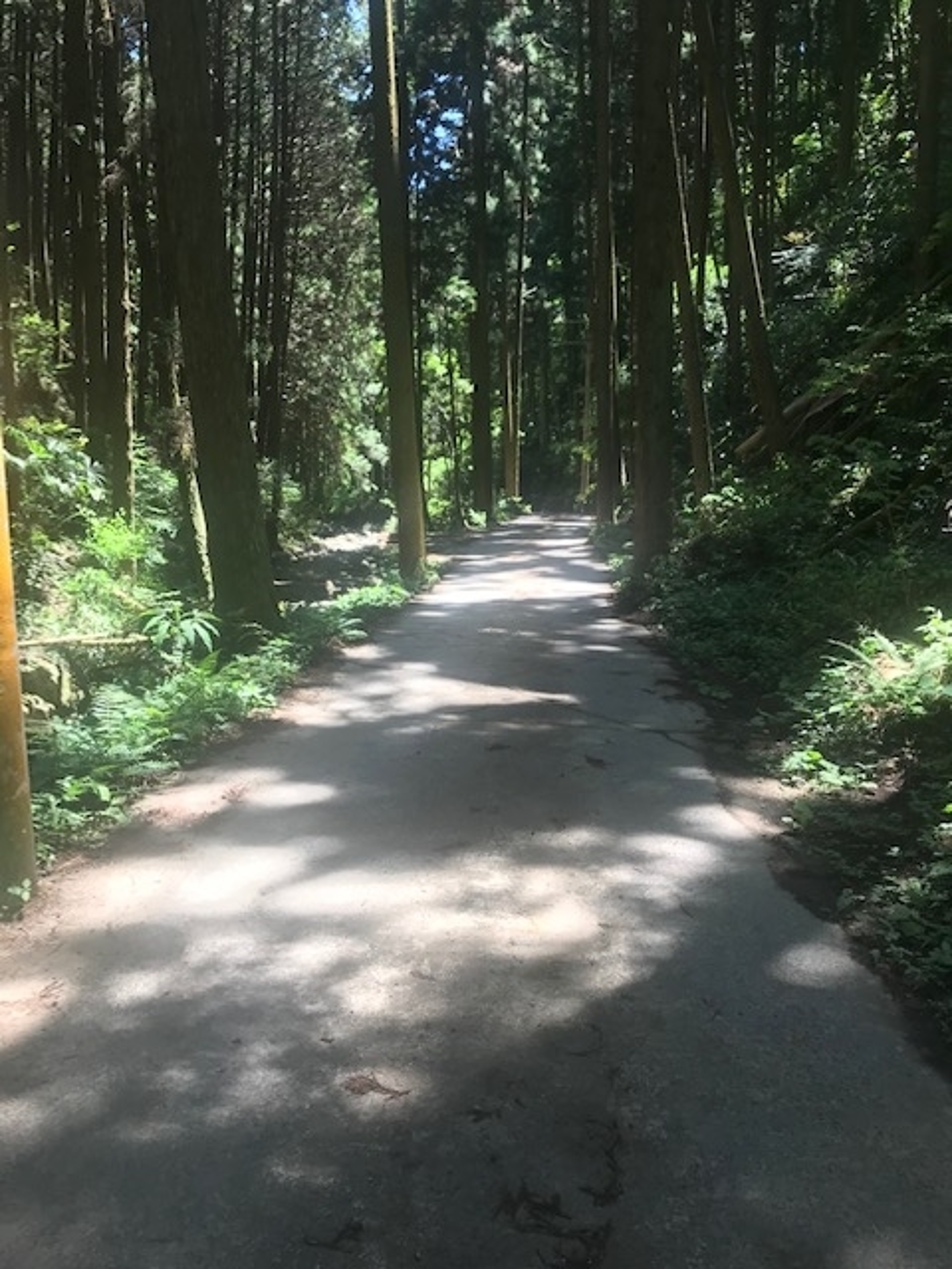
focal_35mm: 28
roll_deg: -0.9
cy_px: 634
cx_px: 476
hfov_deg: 49.7
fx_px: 1027
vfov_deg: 63.4
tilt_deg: -9.5
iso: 25
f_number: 1.8
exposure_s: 1/120
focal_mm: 3.99
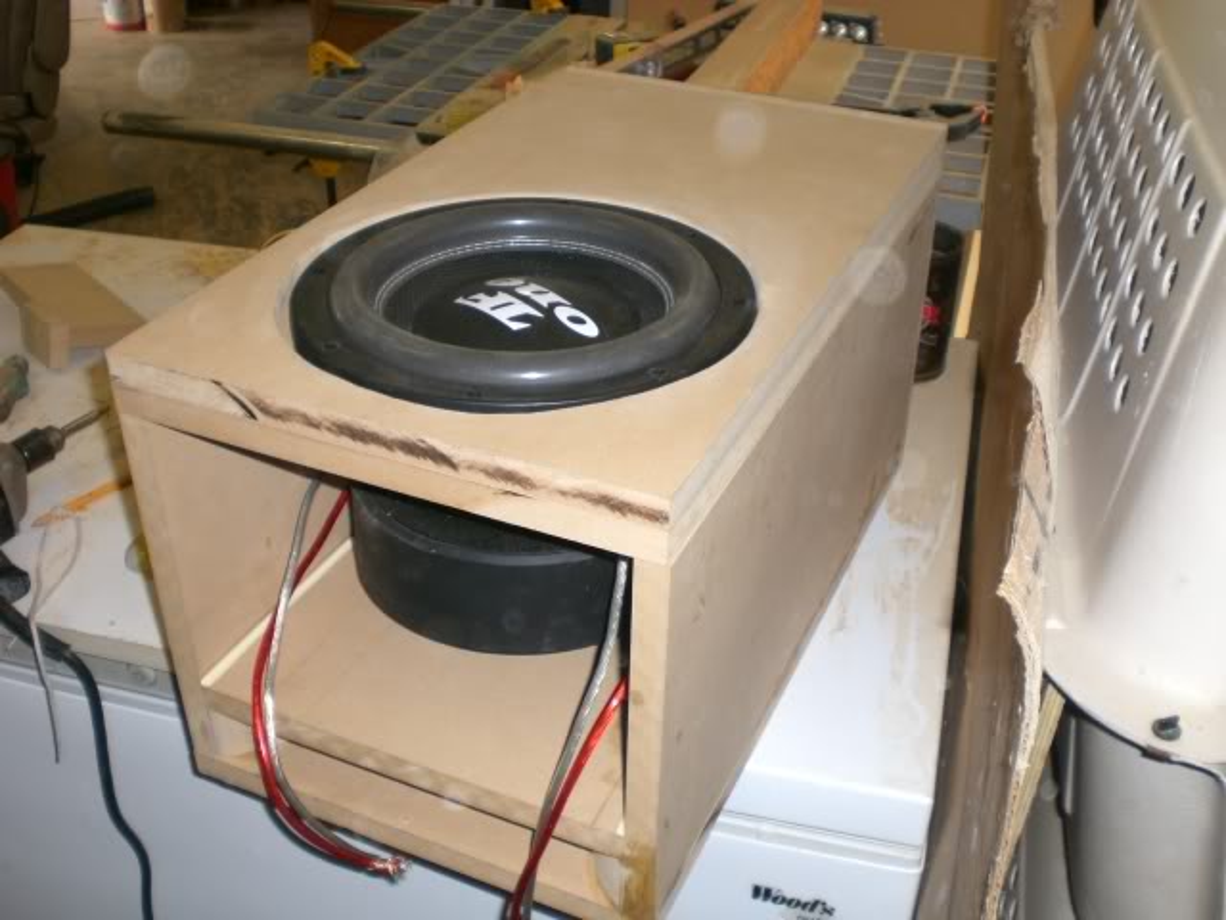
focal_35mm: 38
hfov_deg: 49.0
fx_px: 1346
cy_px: 460
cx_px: 613
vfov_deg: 37.7
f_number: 3.1
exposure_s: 1/60
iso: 100
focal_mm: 6.3
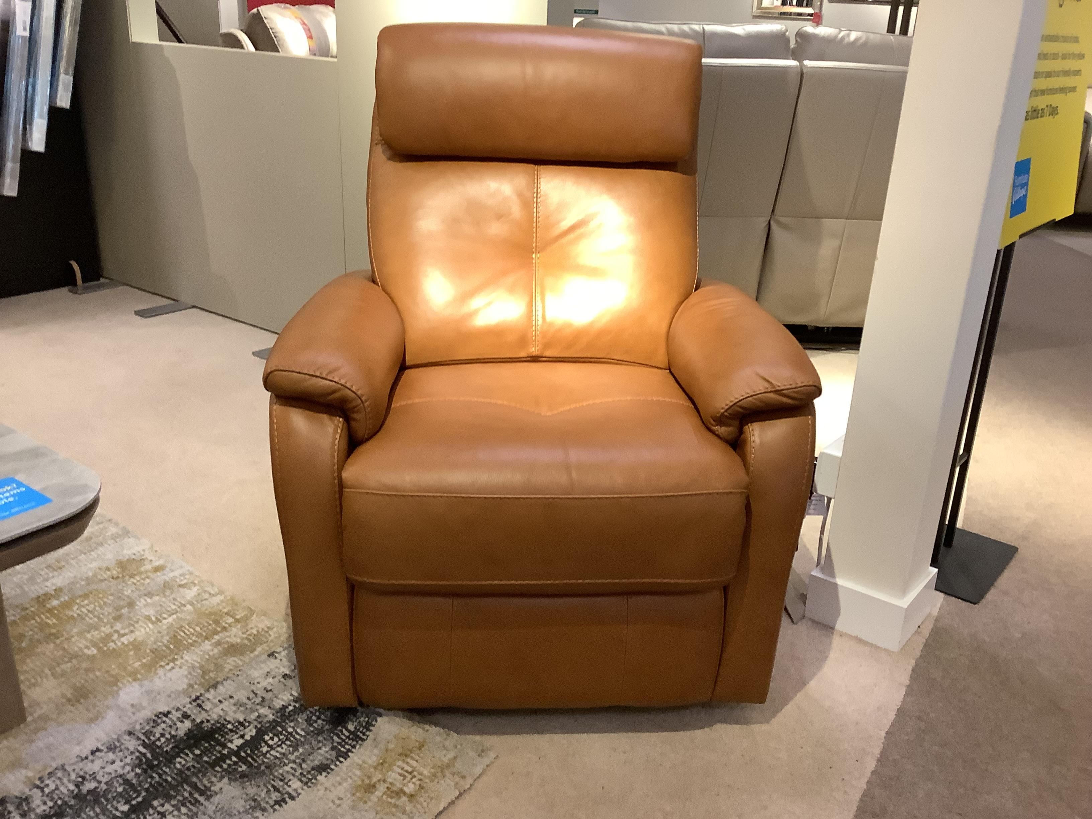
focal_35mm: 31
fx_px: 978
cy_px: 410
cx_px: 546
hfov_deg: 58.4
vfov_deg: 45.4
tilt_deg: -23.1
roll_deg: -2.8
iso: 160
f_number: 2.4
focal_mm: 3.3
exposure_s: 1/50
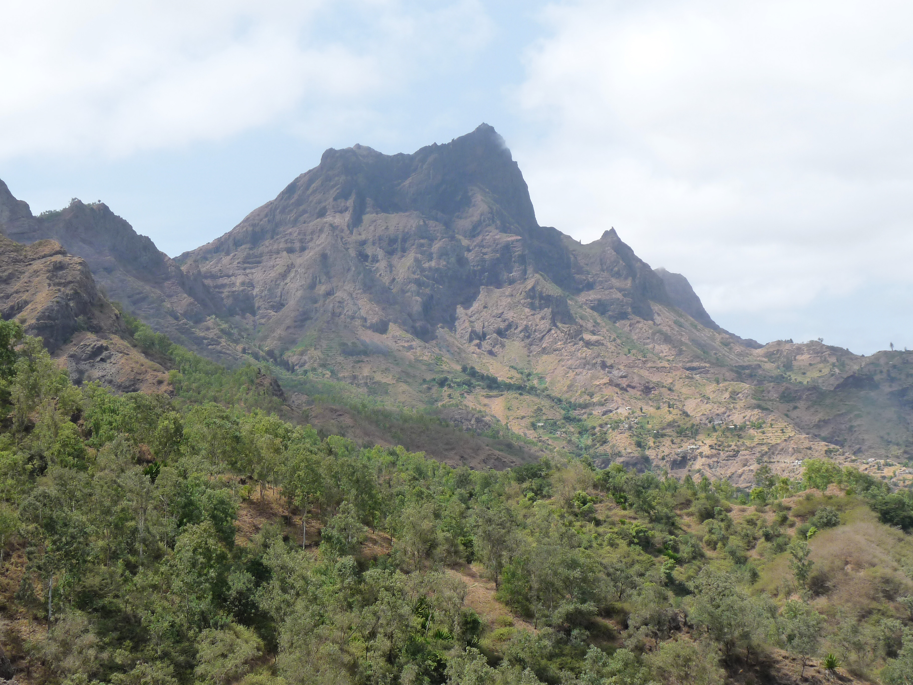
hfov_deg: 36.8
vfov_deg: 28.0
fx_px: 1372
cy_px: 342
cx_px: 456
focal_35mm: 52
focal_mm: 9.2
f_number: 5.6
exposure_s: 1/400
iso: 160
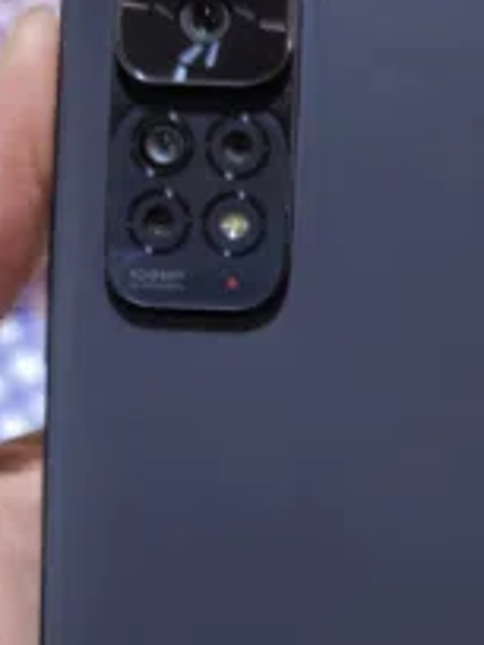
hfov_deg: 30.7
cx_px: 313
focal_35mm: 47
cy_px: 471
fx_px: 876
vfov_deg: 39.5
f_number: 1.9
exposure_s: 1/50
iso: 500
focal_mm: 6.92
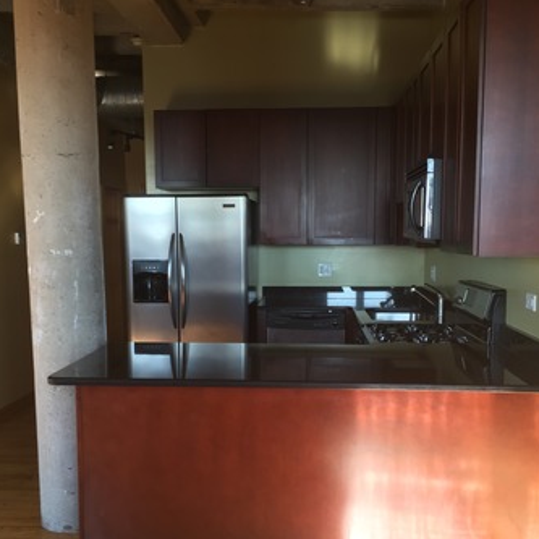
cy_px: 309
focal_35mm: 37
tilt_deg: -5.4
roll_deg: +0.1
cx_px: 256
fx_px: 652
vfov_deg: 44.8
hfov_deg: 44.9
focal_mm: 4.15
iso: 32
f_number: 2.2
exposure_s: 1/60
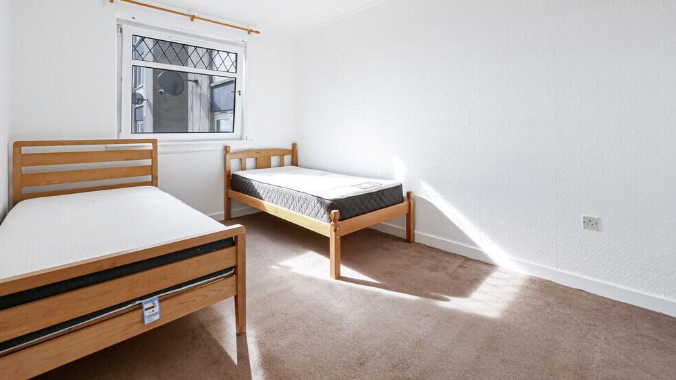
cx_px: 353
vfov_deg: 65.5
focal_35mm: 16
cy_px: 129
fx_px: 287
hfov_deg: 99.3
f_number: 4
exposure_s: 1/100
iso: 200
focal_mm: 7
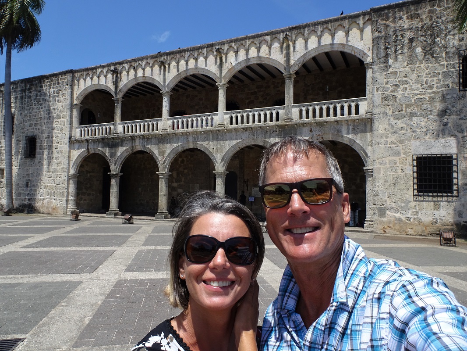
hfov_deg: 71.6
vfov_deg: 56.8
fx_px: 324
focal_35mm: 24
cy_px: 176
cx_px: 234
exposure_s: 1/1000
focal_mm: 4.1
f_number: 3.5
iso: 80
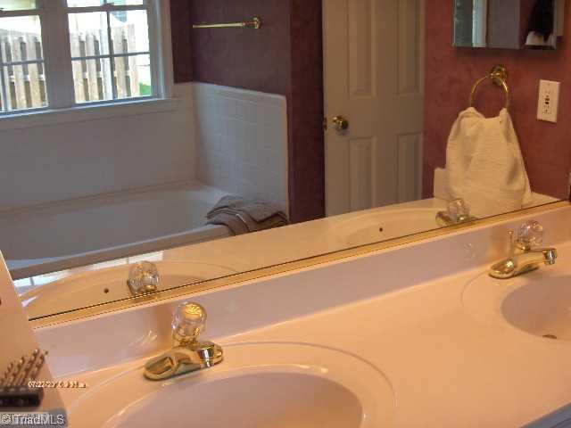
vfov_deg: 36.8
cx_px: 286
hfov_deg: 47.9
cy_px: 214
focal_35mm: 39
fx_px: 643
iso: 140
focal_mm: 8
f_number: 2.8
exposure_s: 1/124
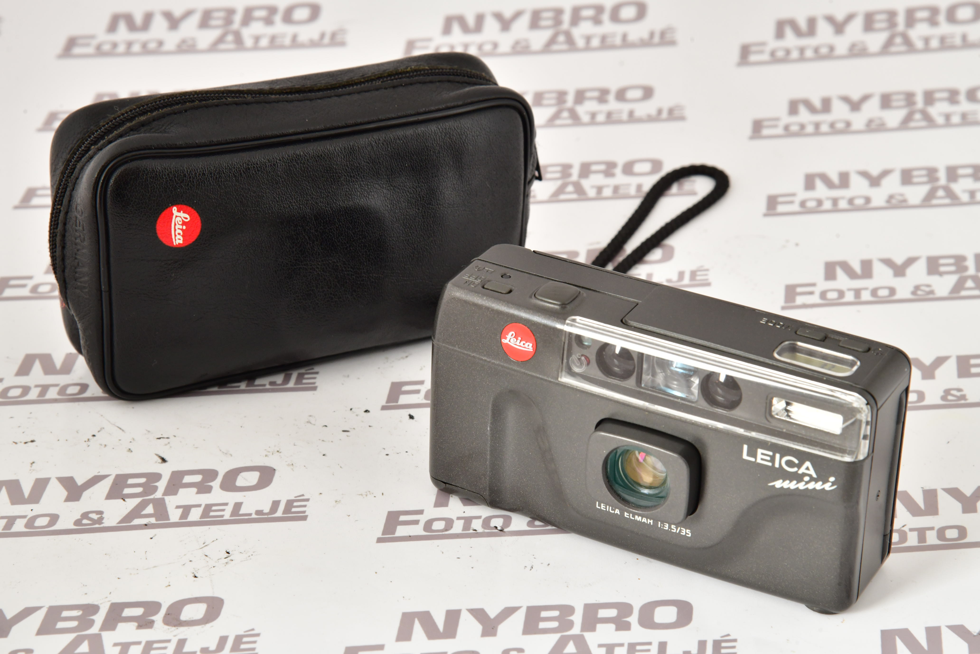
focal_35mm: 120
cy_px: 327
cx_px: 490
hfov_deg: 17.1
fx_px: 3266
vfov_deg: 11.4
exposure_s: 1/125
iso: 1000
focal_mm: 120
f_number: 14
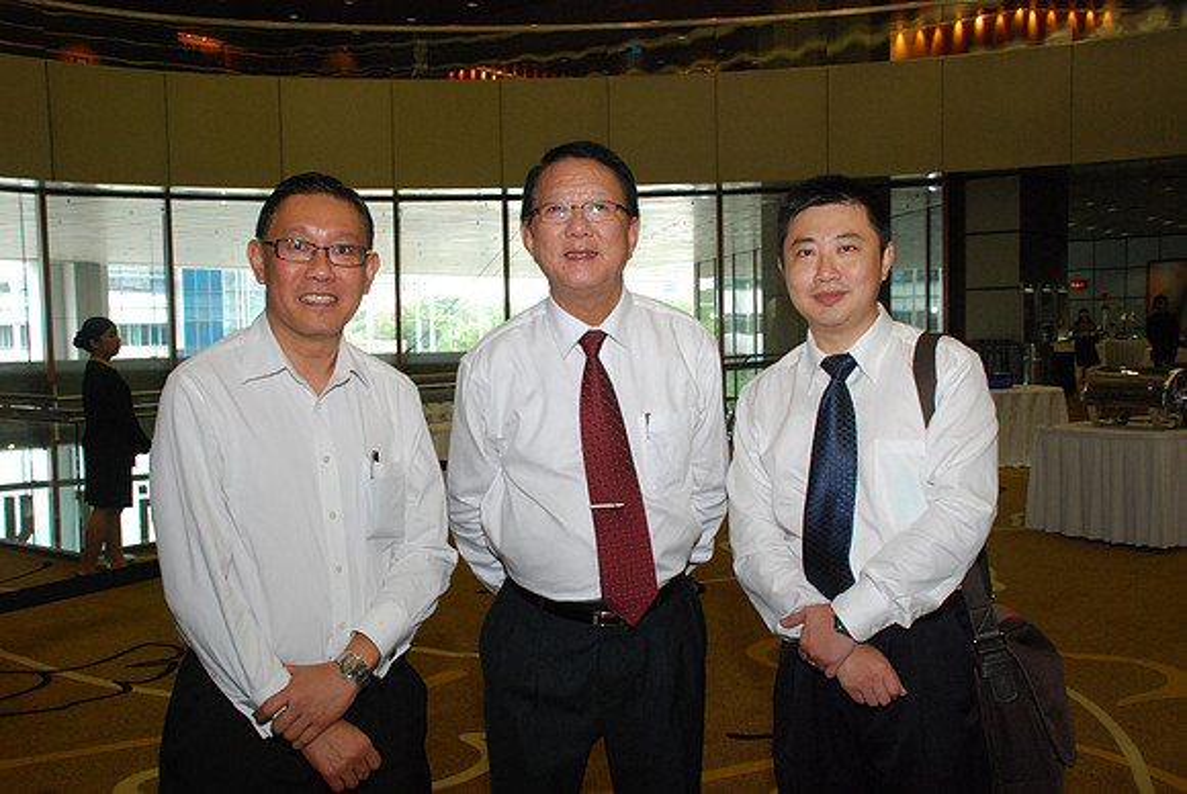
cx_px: 594
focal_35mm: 36
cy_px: 397
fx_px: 1188
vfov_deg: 37.0
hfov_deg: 53.1
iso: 800
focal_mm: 24
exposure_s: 1/60
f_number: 6.3
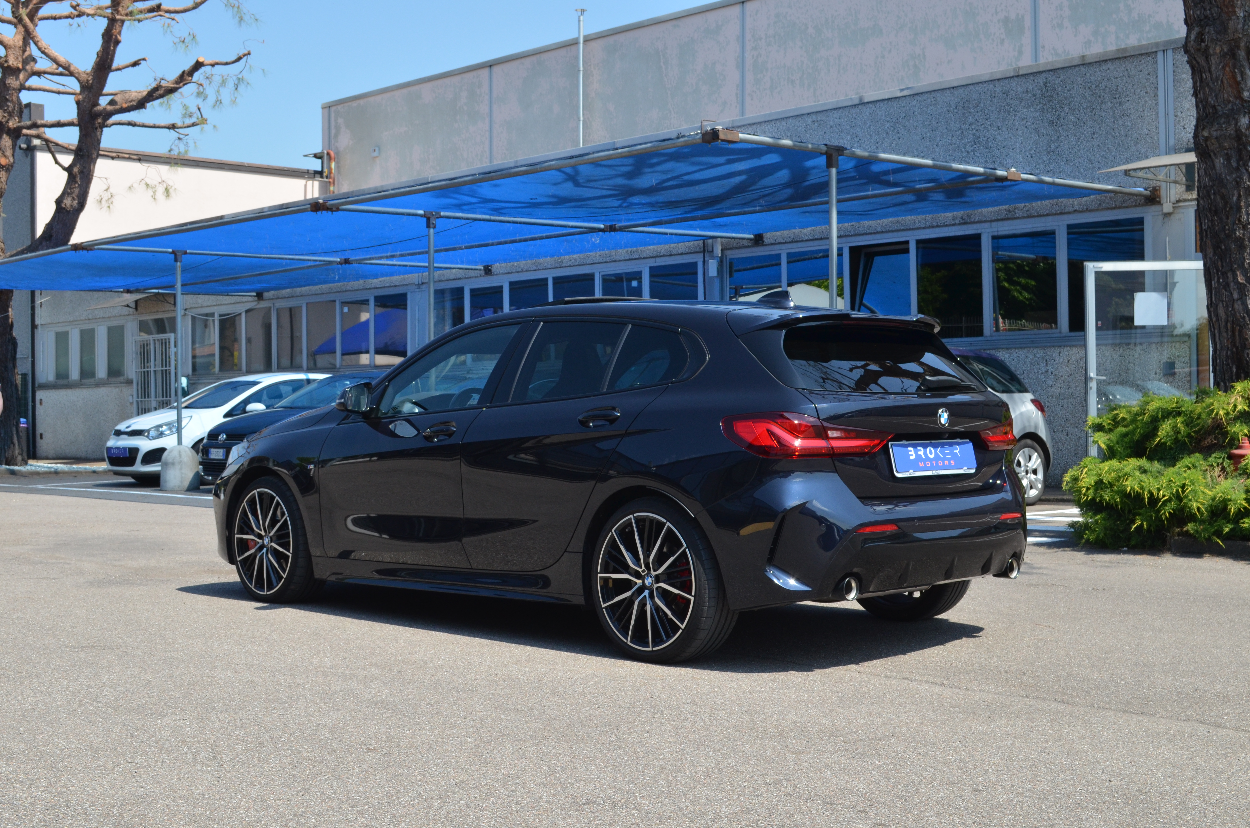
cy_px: 414
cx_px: 625
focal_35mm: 48
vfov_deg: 28.0
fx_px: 1663
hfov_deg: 41.2
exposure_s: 1/400
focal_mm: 32
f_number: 9
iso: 400
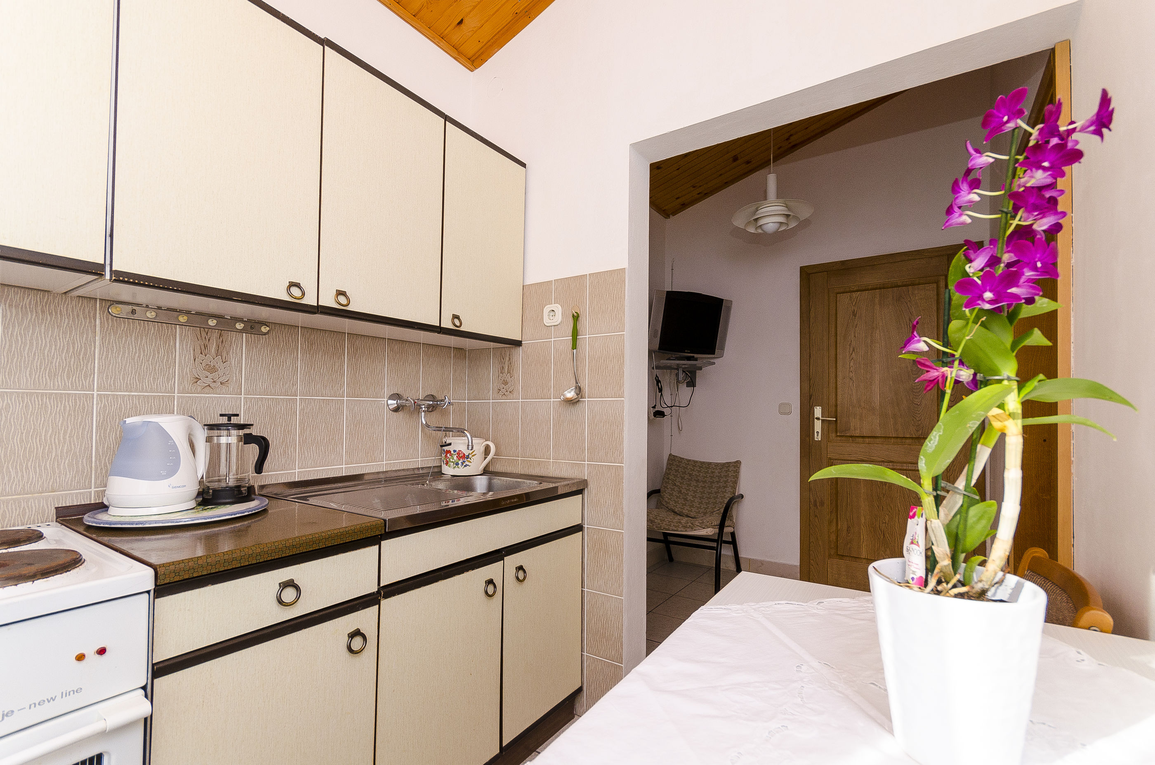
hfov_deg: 100.5
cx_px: 578
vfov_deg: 77.1
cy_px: 382
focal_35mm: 15
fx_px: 480
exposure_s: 1/200
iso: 200
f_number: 8
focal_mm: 10
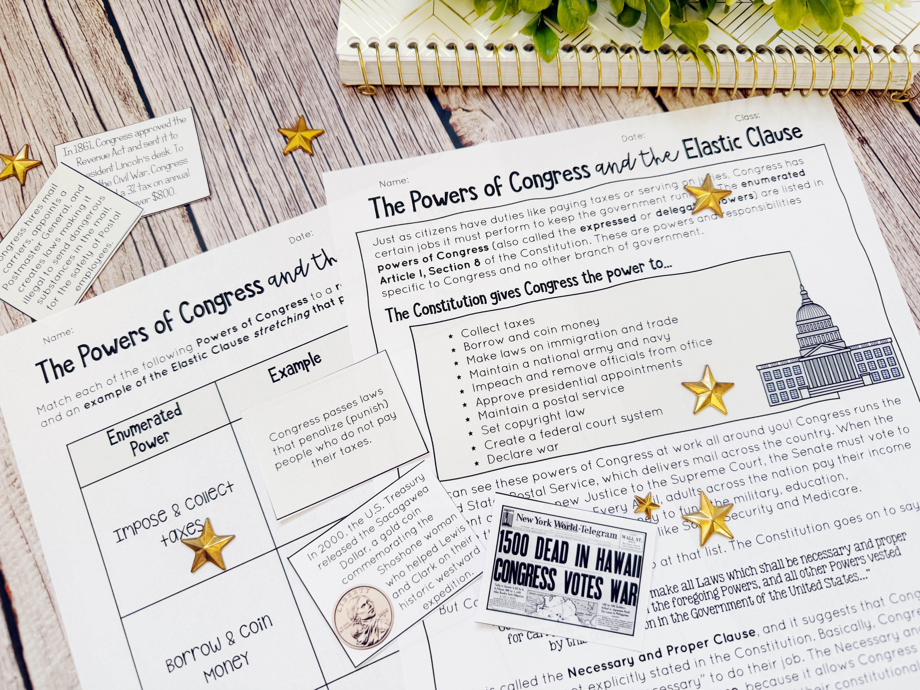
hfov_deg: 71.6
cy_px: 345
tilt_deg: -75.0
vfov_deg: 56.8
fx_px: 638
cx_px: 460
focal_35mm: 24
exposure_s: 1/488
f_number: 1.78
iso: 80
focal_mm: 6.76
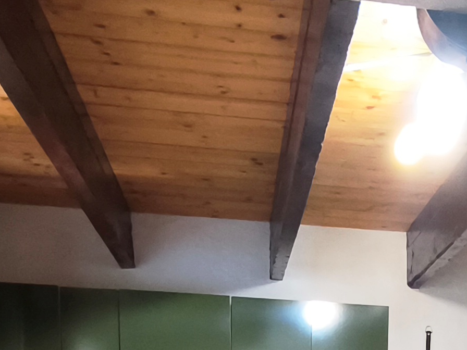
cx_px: 402
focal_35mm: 67
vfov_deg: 18.2
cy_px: 598
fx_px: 904
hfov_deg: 28.1
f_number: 2.2
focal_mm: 1.91
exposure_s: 1/33.3
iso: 320
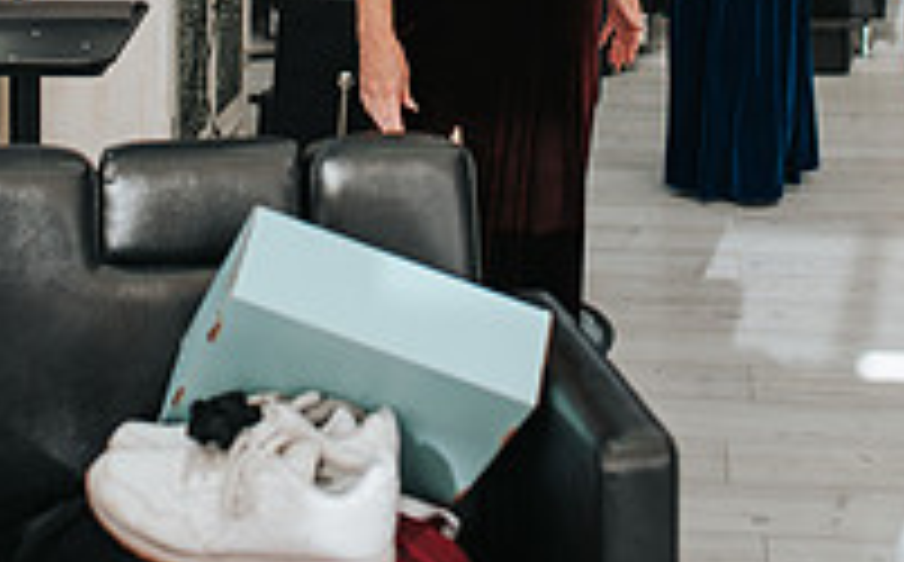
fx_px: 1968
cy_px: -279
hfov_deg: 25.9
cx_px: 481
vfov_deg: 15.1
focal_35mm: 80
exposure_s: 1/320
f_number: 2.8
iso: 640
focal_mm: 35
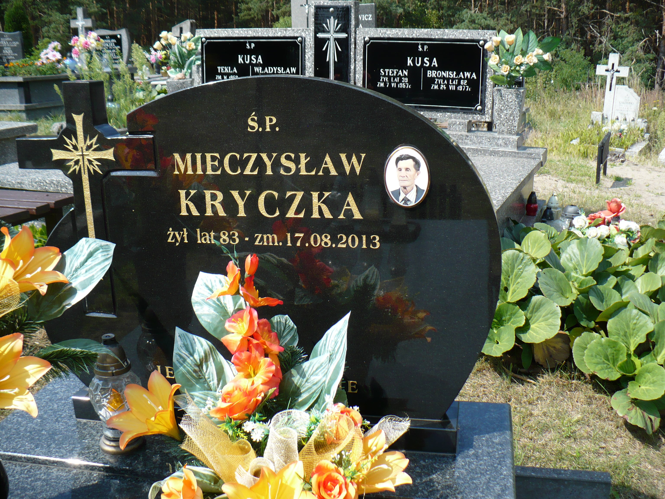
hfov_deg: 50.1
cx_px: 332
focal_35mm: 37
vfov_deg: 38.7
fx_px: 711
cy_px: 250
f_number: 2.8
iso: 100
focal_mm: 6.1
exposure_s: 1/800
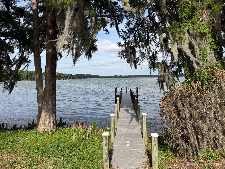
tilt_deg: -2.0
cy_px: 84
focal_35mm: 24
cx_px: 112
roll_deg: +0.8
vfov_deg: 56.8
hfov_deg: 71.6
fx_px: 156
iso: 80
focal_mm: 6.76
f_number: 1.78
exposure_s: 1/4673
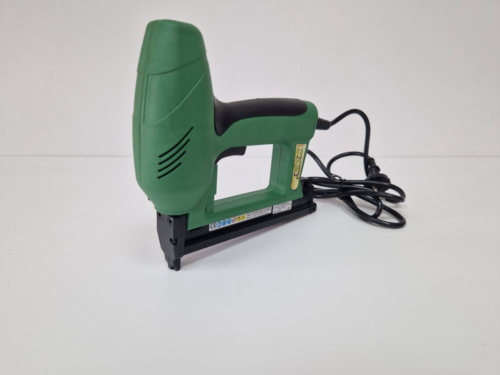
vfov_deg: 58.9
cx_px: 250
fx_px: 332
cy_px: 188
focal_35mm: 23
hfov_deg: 73.9
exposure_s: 1/158
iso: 50
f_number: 1.8
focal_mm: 5.4
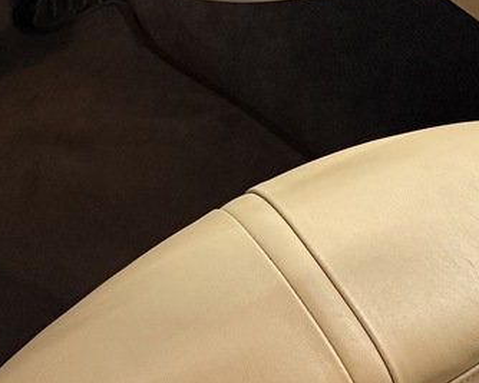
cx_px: 321
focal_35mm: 101
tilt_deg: -31.3
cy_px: -230
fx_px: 1431
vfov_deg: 14.1
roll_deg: -1.0
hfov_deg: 18.9
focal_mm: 6.76
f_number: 1.78
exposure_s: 1/53
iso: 500
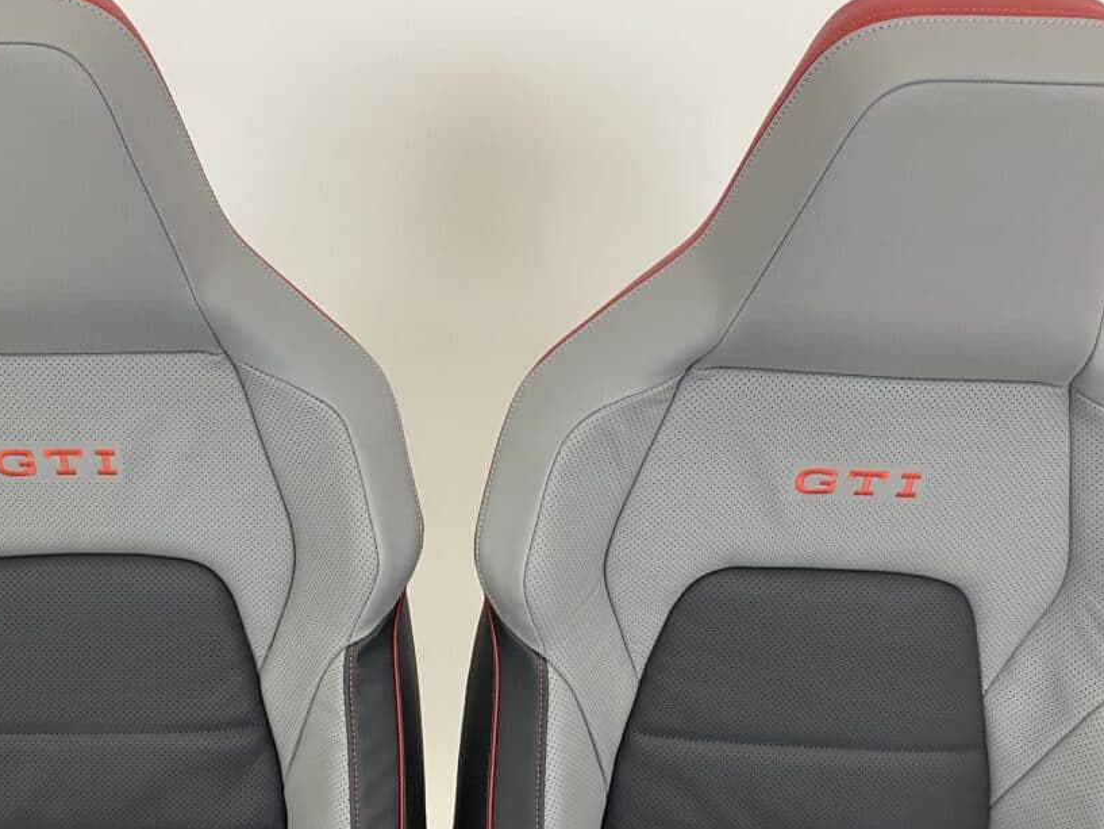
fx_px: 1116
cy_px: 512
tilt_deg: -23.3
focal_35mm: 35
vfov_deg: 40.5
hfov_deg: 52.3
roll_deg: -1.1
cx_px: 445
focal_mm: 4.25
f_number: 1.8
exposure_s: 1/71
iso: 125
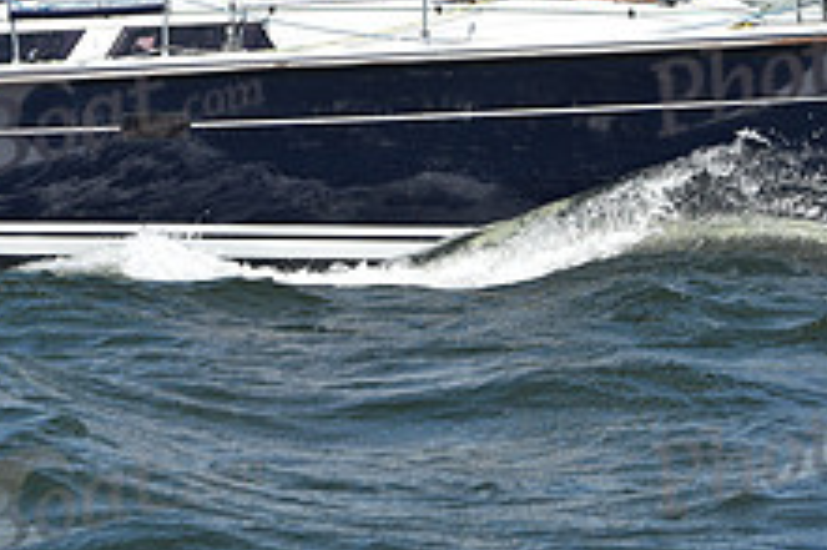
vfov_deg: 5.2
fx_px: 6037
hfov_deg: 7.8
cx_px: 460
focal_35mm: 263
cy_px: -103
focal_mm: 100
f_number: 8
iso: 250
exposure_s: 1/1250
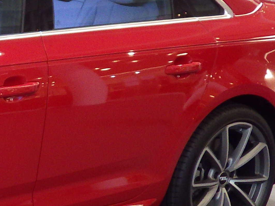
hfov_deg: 13.3
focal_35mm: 135
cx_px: -205
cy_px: 105
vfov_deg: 11.0
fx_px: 1073
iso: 160
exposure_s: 1/15
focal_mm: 5.5
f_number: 2.3
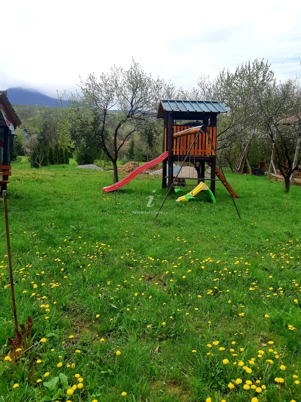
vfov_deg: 67.3
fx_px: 301
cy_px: 201
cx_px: 150
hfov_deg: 53.1
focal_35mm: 26
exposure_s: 1/1613
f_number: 1.7
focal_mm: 3.93
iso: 40
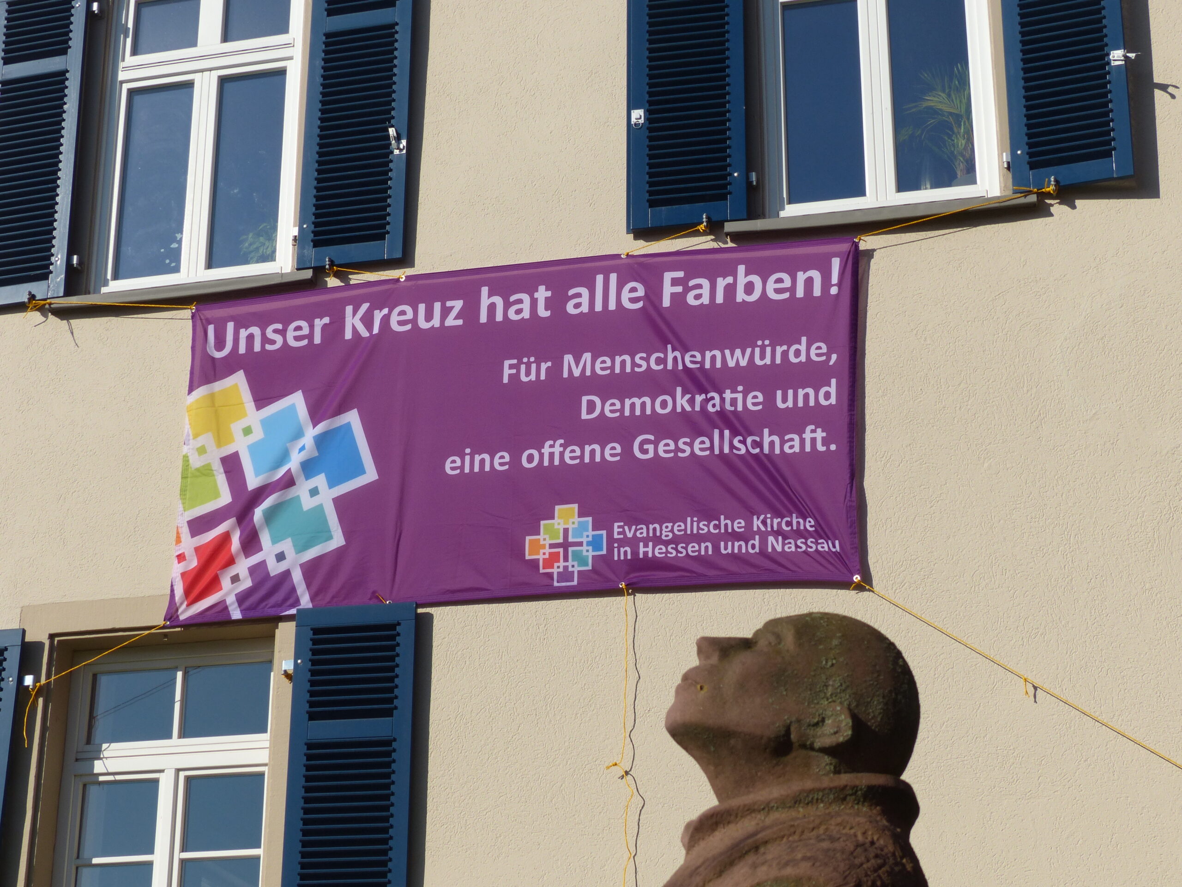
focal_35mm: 69
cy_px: 444
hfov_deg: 28.2
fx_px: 2356
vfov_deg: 21.3
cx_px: 591
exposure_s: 1/1600
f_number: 4
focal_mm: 12.5
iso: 100
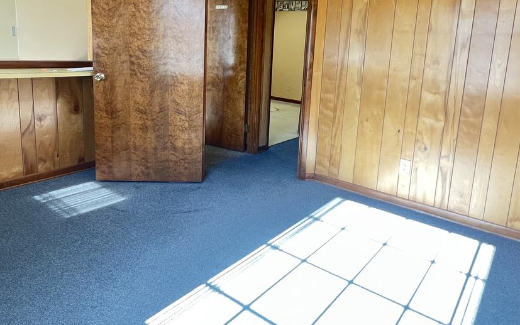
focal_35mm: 24
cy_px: 109
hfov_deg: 74.5
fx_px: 340
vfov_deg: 50.2
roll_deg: -3.6
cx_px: 290
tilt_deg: -9.0
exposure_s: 1/60
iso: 200
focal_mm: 1.57
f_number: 1.8
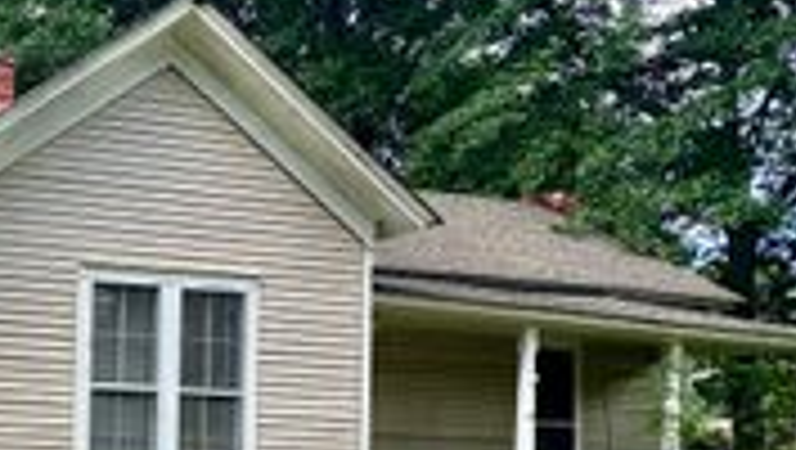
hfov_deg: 34.3
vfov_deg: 26.7
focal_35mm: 43
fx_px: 909
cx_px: -229
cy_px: 416
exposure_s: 1/319
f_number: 2.2
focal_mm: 2.22
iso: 40
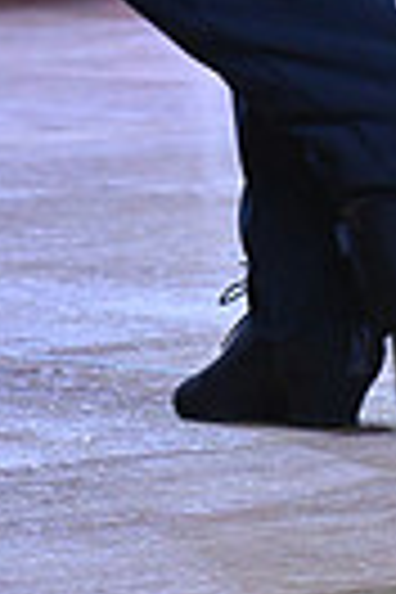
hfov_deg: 2.4
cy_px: -585
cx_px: -209
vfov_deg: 3.6
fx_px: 9454
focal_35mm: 573
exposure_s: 1/400
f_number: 8
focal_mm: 130
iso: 4000
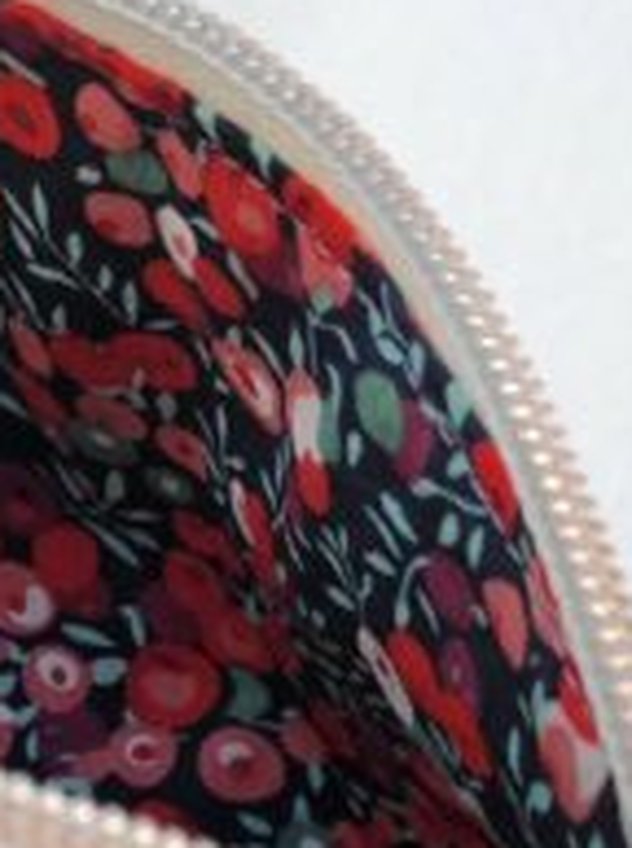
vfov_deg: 17.9
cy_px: 822
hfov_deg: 13.5
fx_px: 2638
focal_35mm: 108
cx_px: 9
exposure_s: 1/120
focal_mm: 5.4
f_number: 1.8
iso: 50
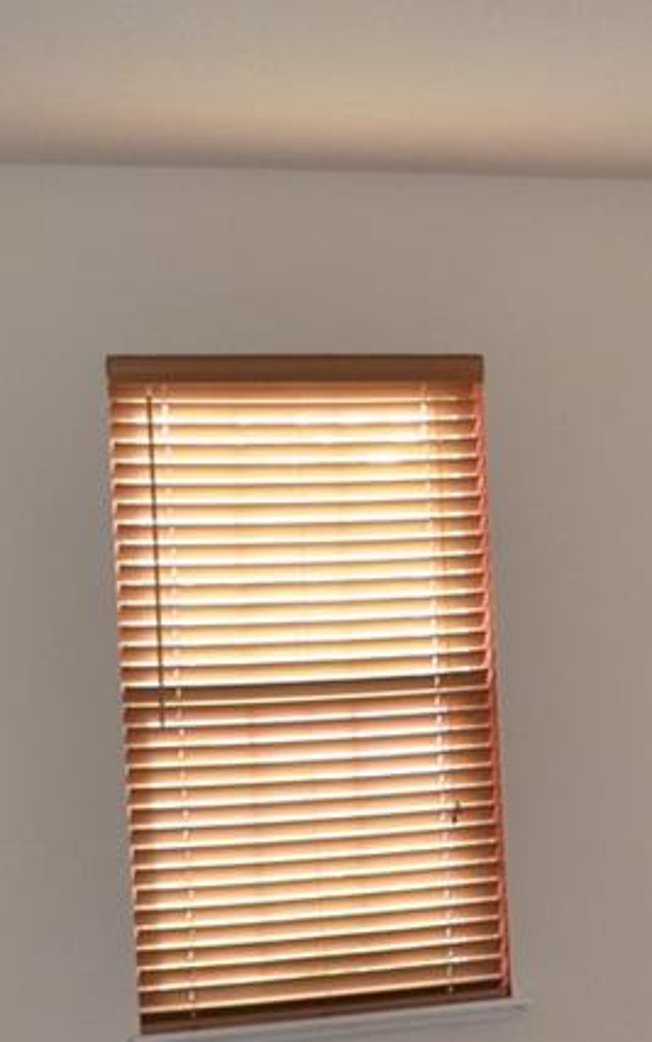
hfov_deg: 12.2
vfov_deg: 20.2
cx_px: 938
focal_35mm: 103
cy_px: 589
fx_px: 2927
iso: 800
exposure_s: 1/60
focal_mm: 18
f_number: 3.5
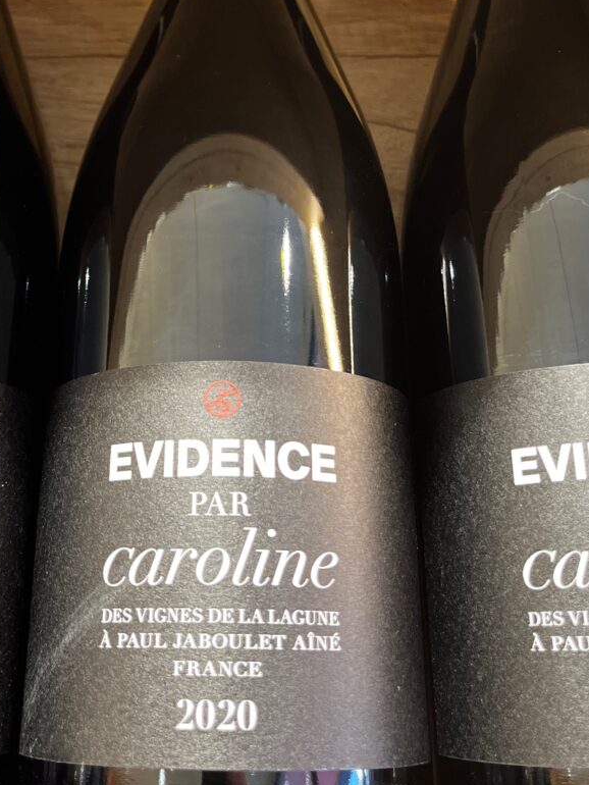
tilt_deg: -13.5
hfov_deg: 32.1
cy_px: 212
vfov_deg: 41.0
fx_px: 1020
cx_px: 233
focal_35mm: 45
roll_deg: -0.4
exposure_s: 1/50
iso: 320
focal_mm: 5.1
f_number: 1.6
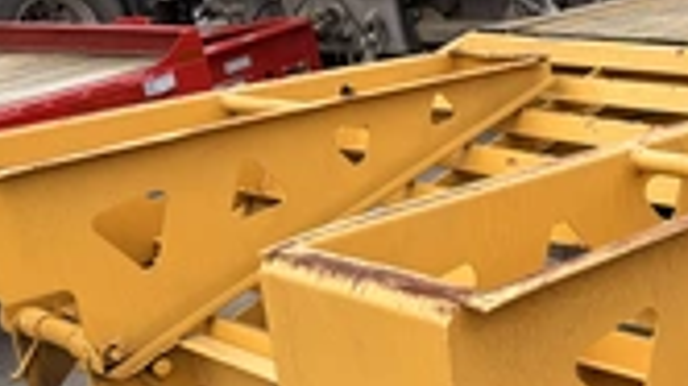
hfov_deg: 30.5
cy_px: 282
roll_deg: +7.6
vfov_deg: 18.9
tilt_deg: -21.3
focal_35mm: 63
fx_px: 1148
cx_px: 717
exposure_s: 1/1122
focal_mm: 6.76
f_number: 1.78
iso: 80
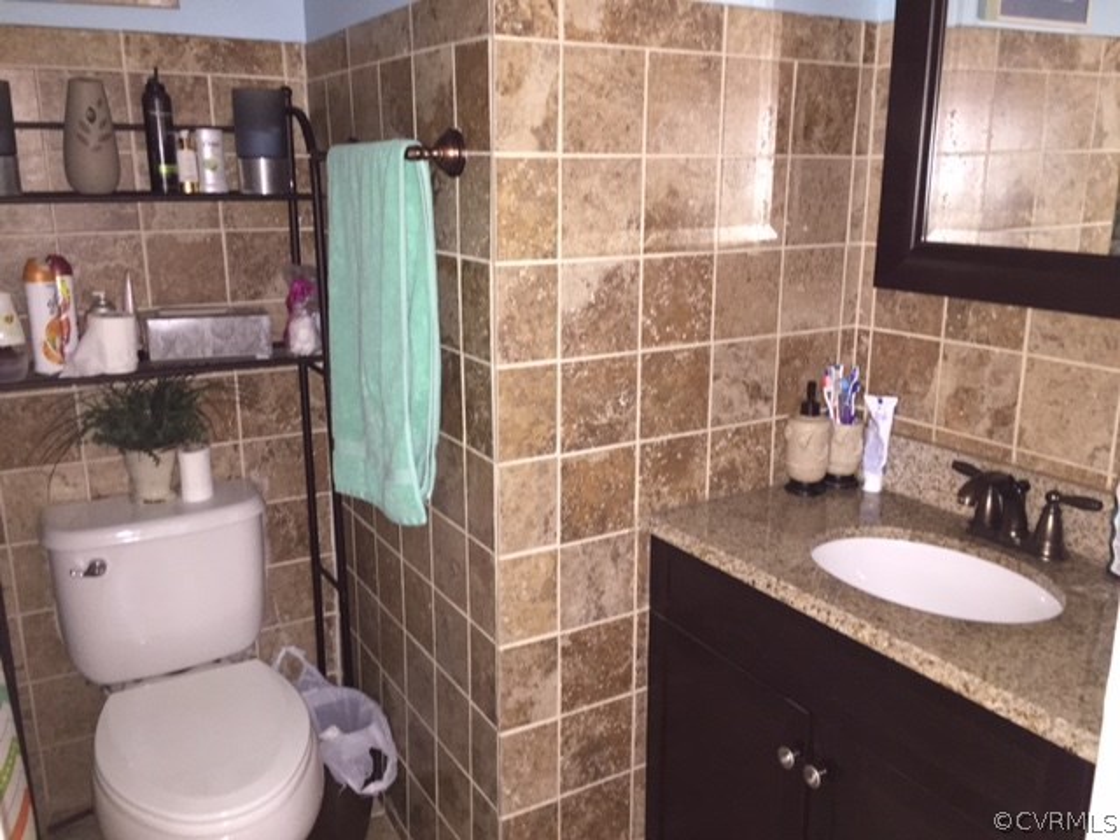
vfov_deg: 48.2
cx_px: 560
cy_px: 420
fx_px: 938
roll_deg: -0.8
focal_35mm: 29
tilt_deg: -14.1
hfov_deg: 61.7
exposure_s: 1/16
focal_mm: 4.15
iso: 250
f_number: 2.2
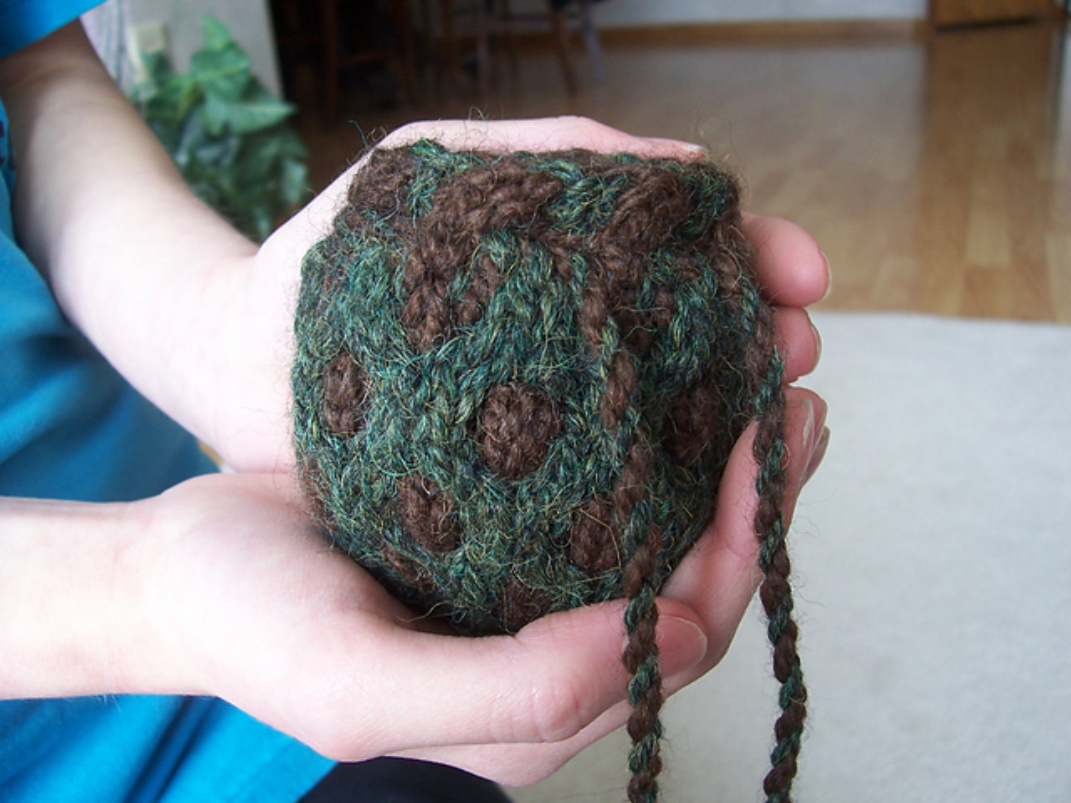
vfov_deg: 41.8
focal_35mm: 34
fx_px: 1052
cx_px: 536
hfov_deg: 54.0
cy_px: 402
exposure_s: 1/45
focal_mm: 5.6
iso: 80
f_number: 2.7
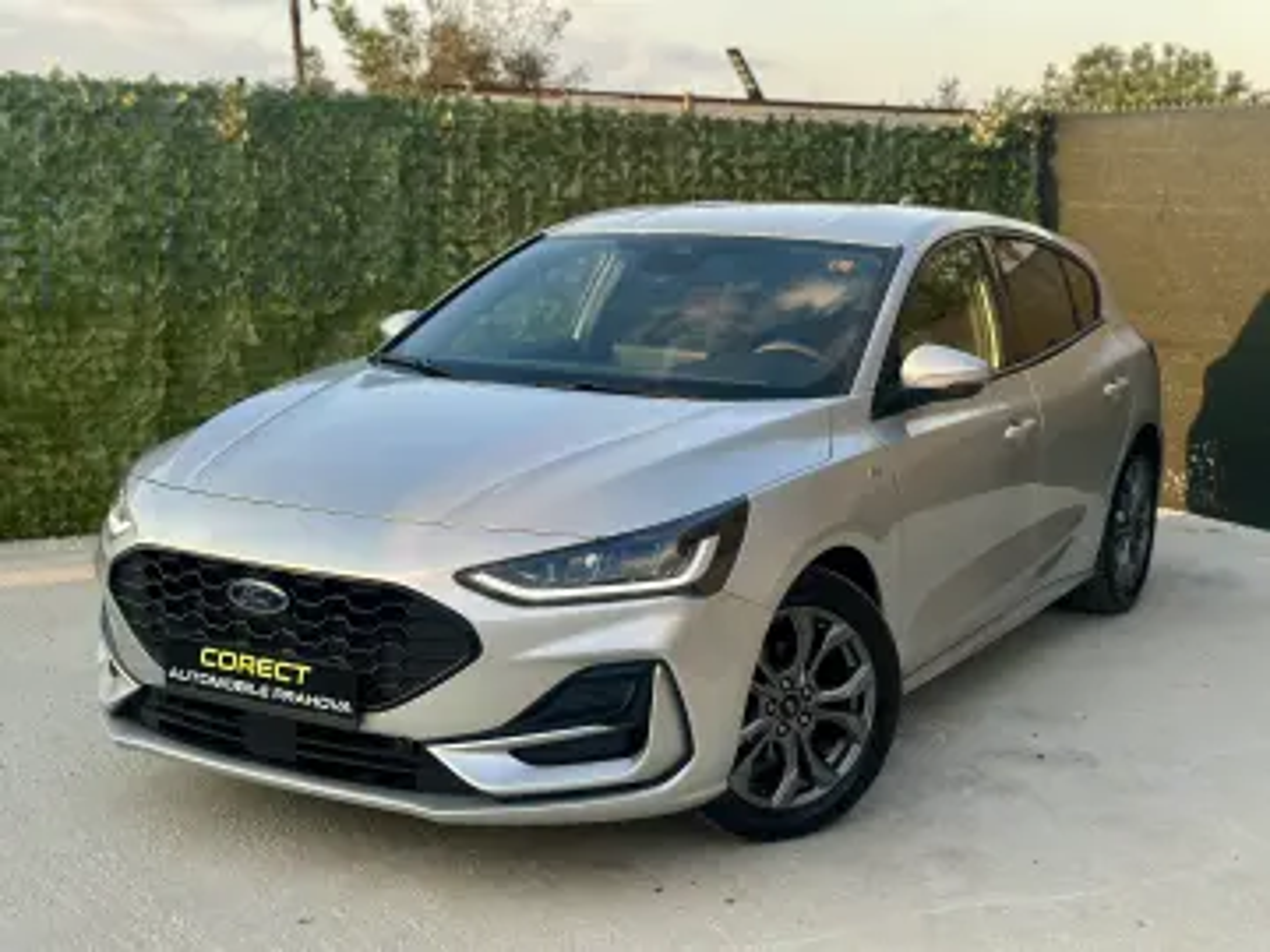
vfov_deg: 30.3
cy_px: 476
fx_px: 1761
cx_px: 635
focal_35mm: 48
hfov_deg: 39.7
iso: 80
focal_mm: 6.86
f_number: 1.78
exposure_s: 1/577
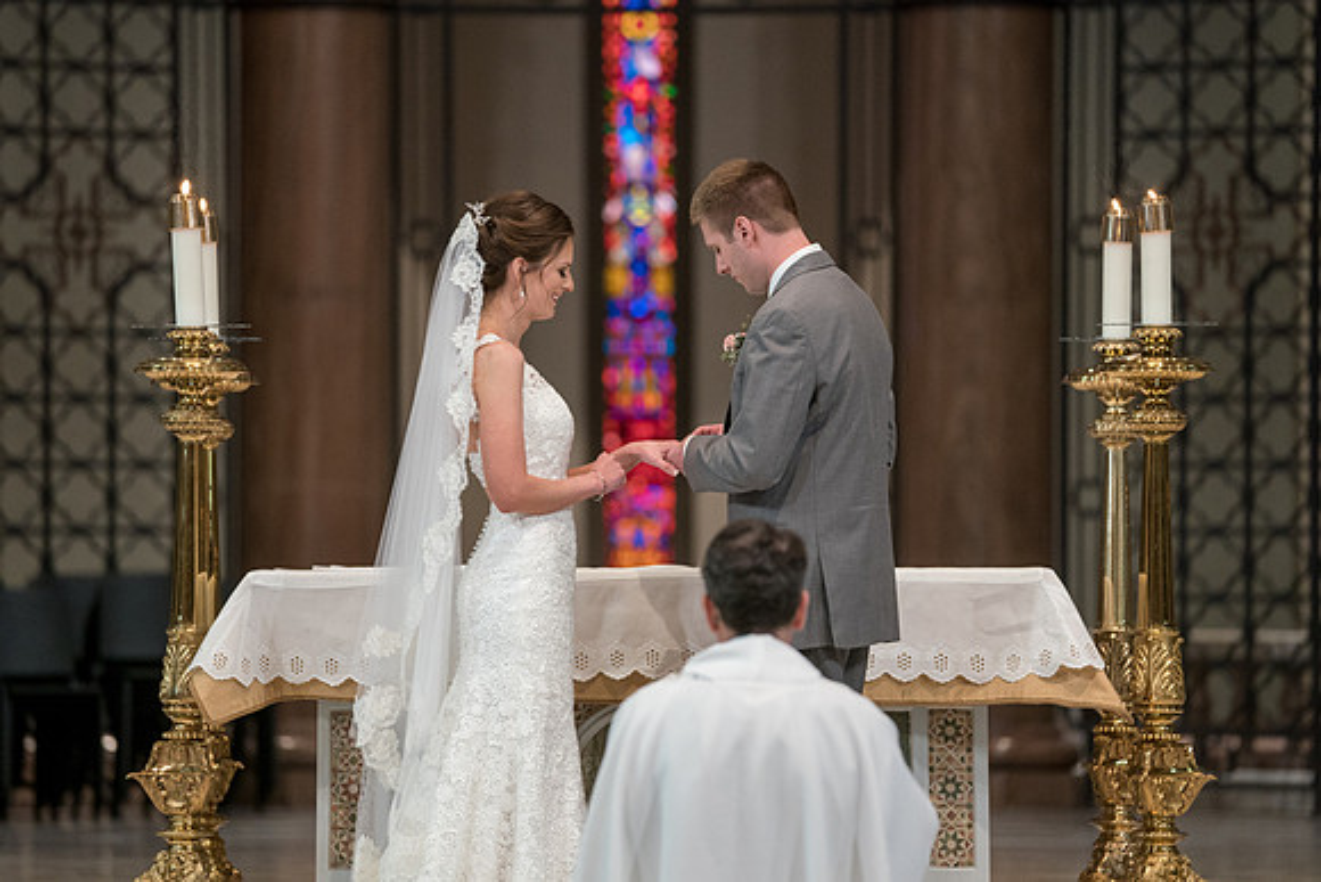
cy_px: 442
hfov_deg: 9.2
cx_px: 581
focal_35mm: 224
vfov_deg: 6.1
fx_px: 8225
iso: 2000
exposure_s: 1/200
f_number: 2.8
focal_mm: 200
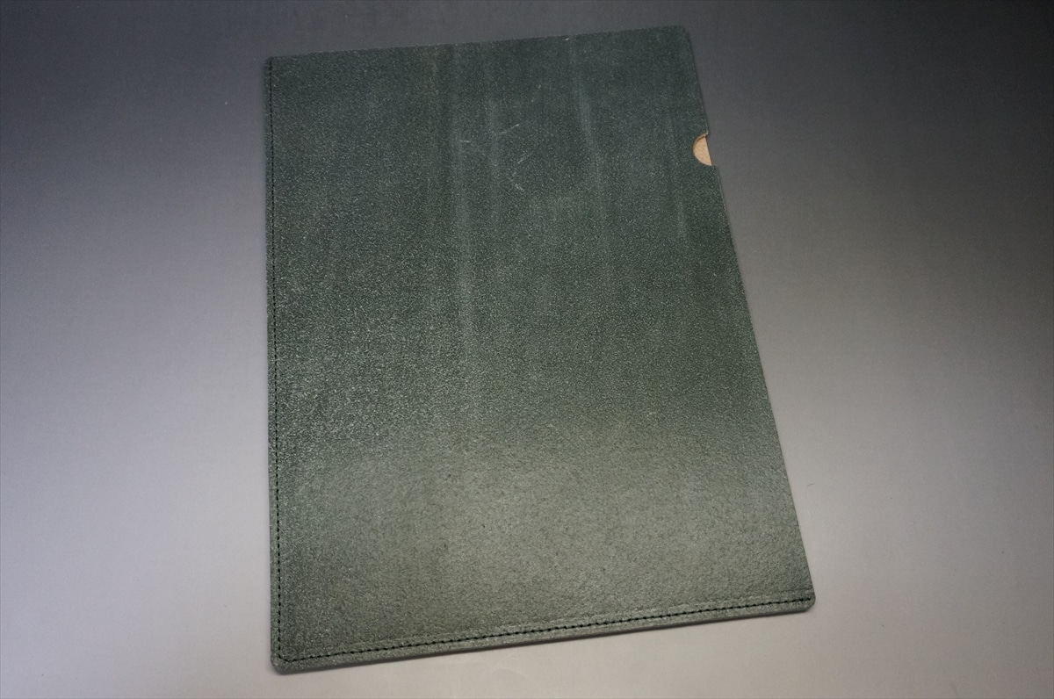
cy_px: 350
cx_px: 527
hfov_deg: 59.6
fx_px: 921
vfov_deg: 41.6
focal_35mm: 32
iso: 1600
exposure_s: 1/160
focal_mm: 21
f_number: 4
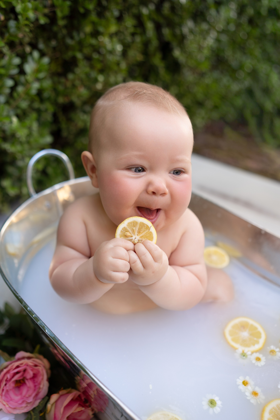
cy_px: 210
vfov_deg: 54.4
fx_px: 408
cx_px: 140
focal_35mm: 35
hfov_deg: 37.9
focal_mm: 35
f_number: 2.2
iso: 100
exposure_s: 1/160
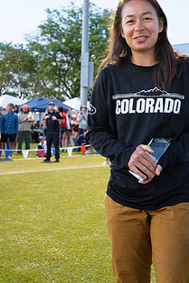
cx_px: 129
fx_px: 449
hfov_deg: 23.6
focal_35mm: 57
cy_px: 107
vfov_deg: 34.9
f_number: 4
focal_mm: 28
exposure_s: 1/160
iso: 6400
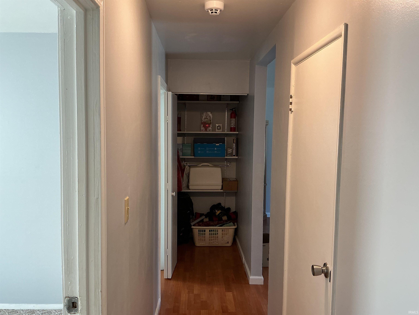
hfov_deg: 61.7
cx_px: 210
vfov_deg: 48.2
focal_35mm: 29
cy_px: 158
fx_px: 351
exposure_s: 1/60
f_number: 1.8
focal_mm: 3
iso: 64
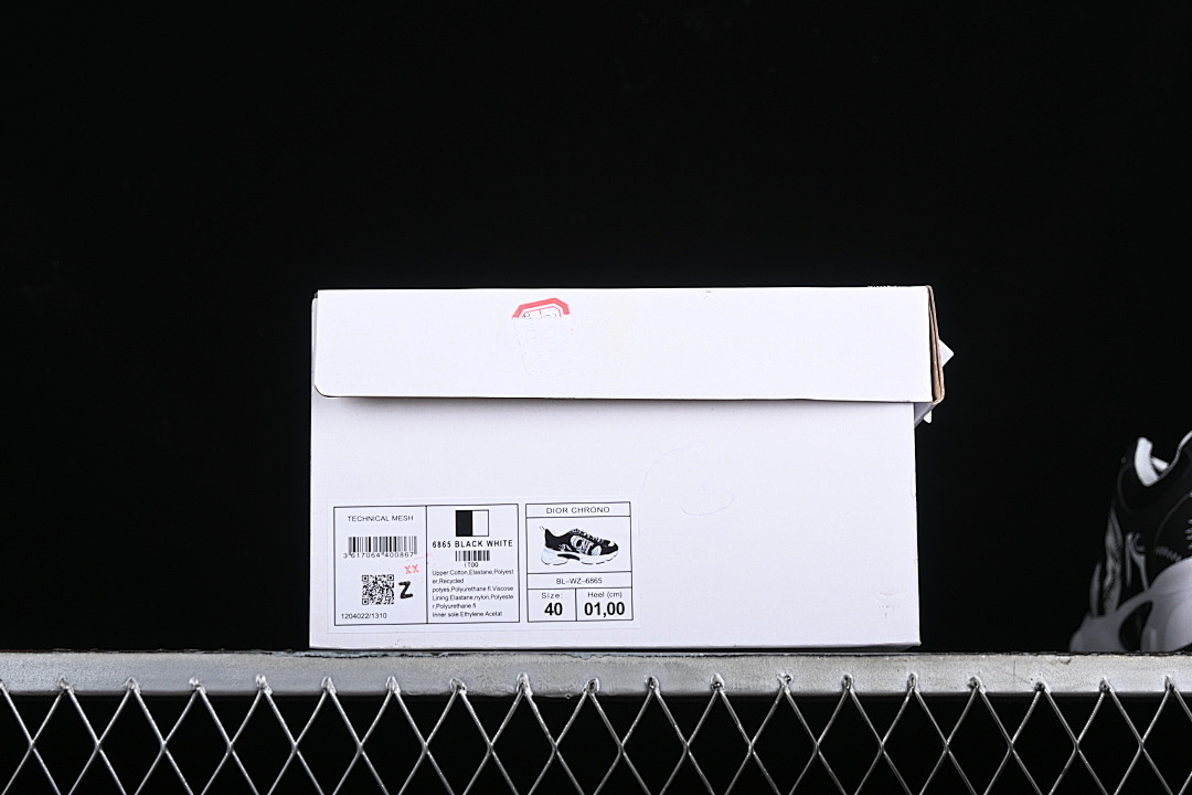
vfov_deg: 18.2
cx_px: 596
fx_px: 2483
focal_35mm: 75
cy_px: 398
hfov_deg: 27.0
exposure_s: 1/200
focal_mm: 50
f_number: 7.1
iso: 200
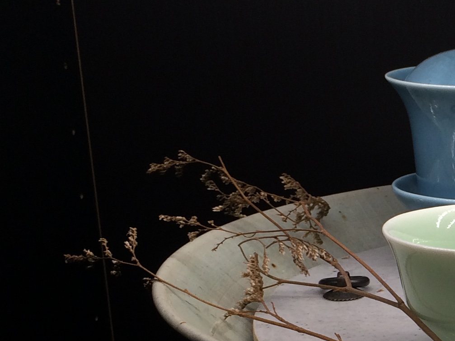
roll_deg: +0.7
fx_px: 1235
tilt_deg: -16.4
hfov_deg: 19.3
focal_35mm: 94
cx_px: 593
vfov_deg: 15.5
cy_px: 332
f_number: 2.2
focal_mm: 4.15
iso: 50
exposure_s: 1/120
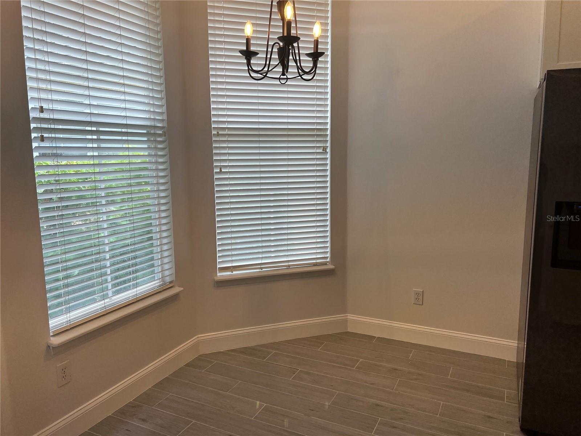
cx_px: 290
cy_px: 218
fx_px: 436
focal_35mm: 26
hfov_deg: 67.3
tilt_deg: -7.7
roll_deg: +0.6
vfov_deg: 53.1
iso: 50
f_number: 1.5
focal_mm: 5.7
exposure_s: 1/120
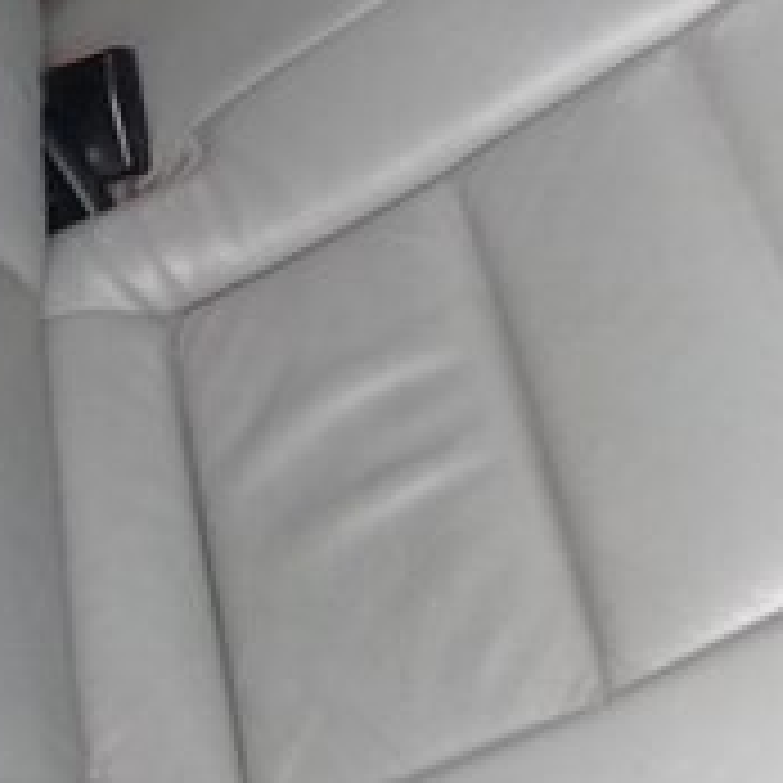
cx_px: 266
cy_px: -112
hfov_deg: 22.1
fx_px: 1996
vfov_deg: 20.9
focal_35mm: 78
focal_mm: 3.3
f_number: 2.2
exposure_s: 1/33
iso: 50
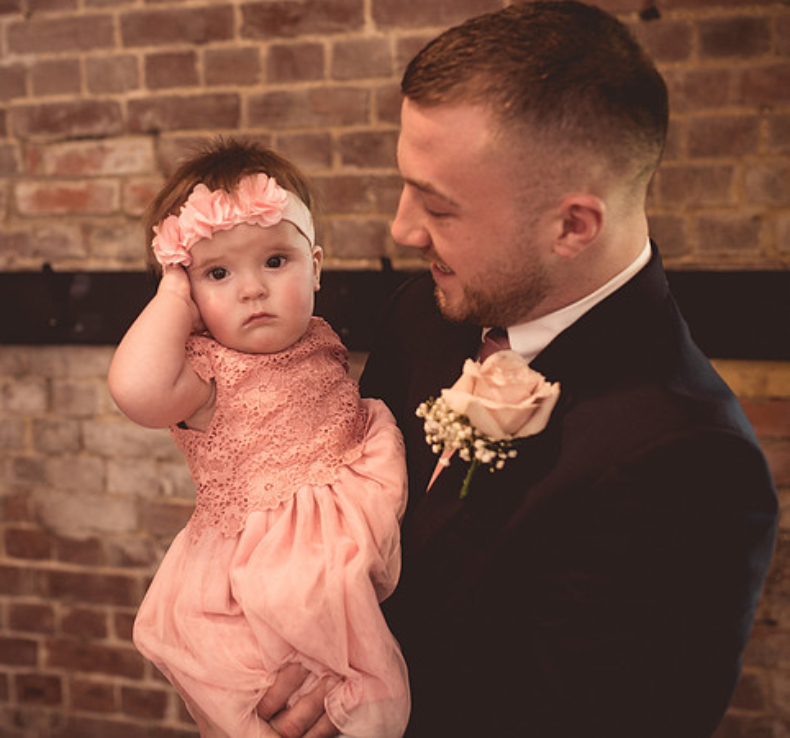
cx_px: 293
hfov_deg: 33.6
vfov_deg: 31.5
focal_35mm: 52
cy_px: 291
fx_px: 1303
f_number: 2.5
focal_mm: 35
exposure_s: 1/125
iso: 400
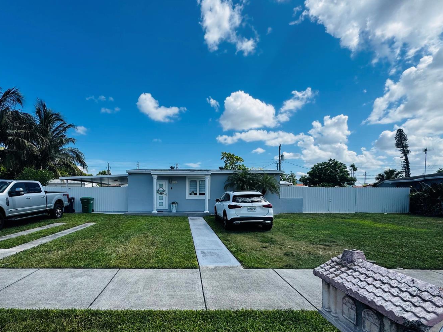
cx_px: 179
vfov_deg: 73.8
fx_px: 218
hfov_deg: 90.0
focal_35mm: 17
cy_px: 201
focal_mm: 2.22
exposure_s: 1/1927
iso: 40
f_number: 2.2
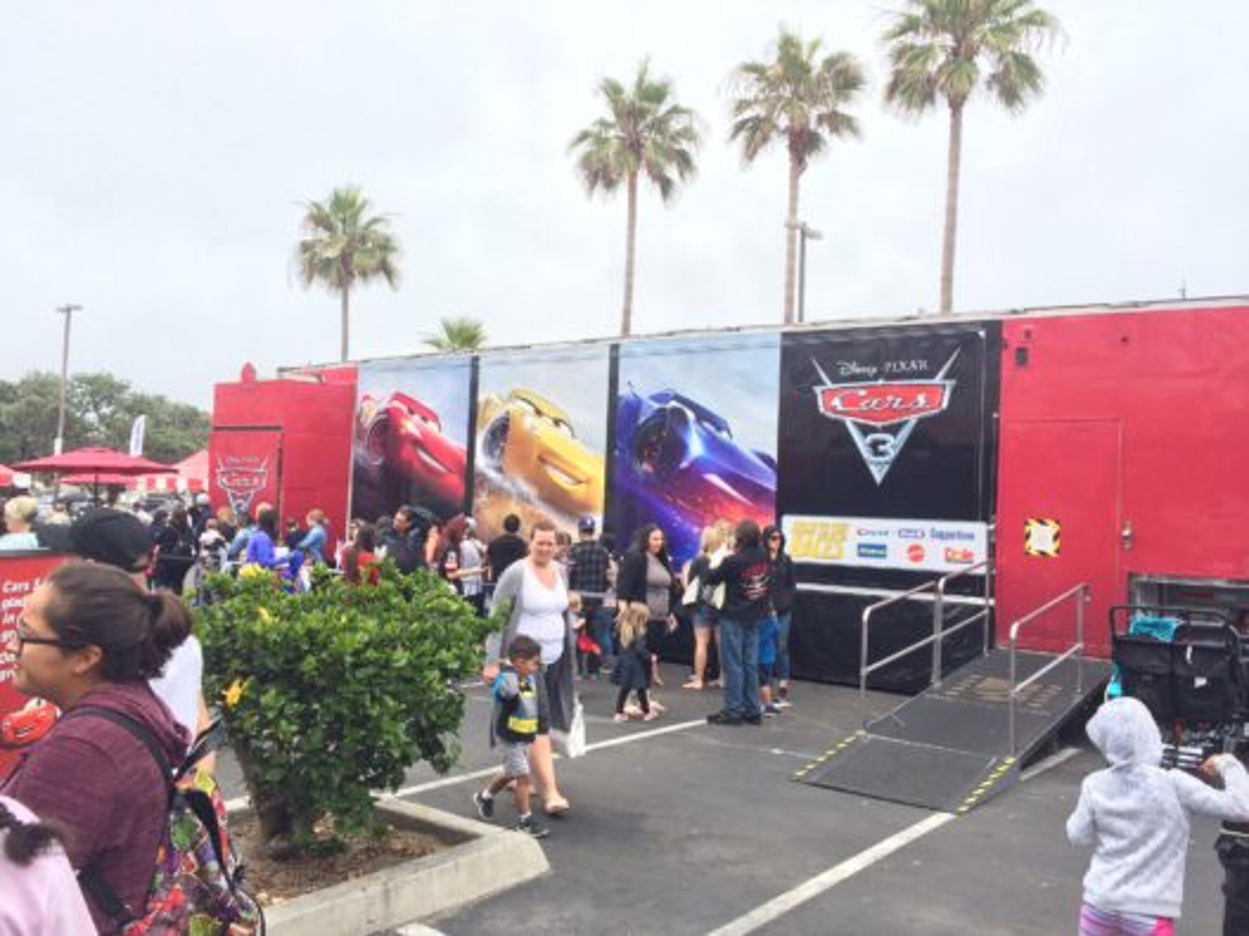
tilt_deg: +4.7
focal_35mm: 29
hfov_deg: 61.7
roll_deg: -1.0
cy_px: 468
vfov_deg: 48.2
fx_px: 1046
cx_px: 624
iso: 32
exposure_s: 1/720
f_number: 2.2
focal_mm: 4.15
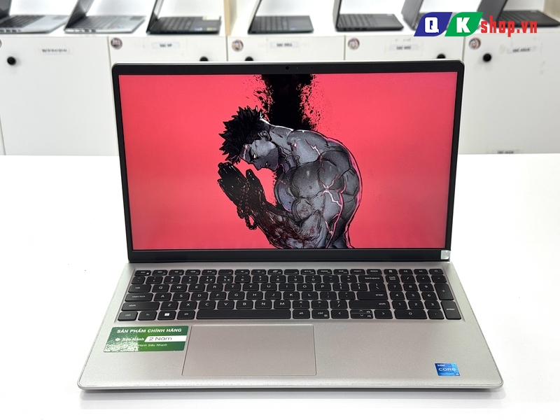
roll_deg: +1.9
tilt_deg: -21.9
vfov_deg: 30.3
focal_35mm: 48
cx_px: 280
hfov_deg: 39.7
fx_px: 777
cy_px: 210
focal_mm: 6.76
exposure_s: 1/100
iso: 64
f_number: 1.78
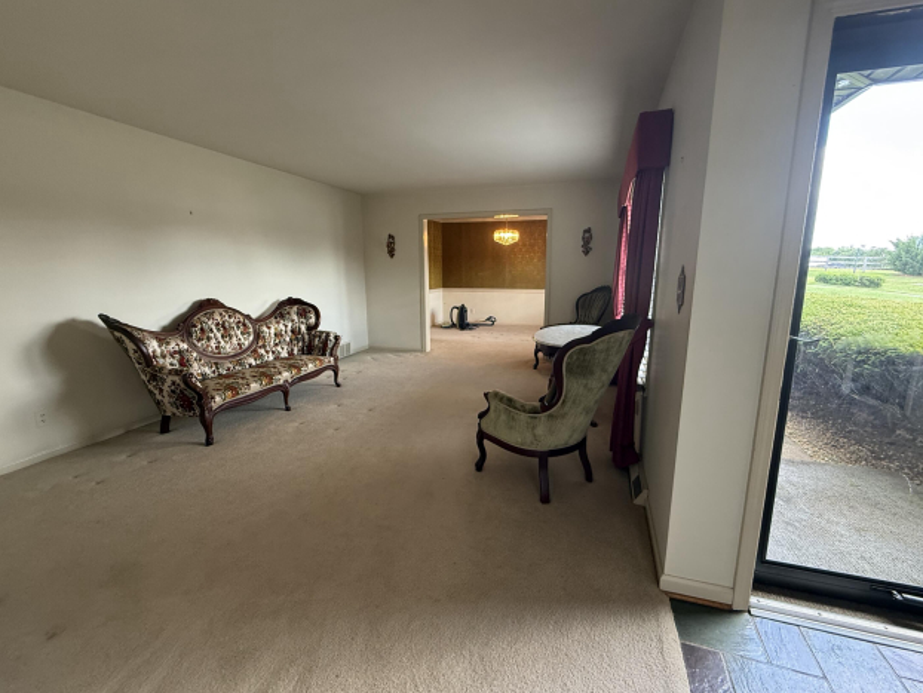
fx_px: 400
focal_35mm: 15
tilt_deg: -9.4
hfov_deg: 98.1
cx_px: 479
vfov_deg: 81.8
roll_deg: -0.3
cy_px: 343
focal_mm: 2.22
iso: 250
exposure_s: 1/60
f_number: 2.2
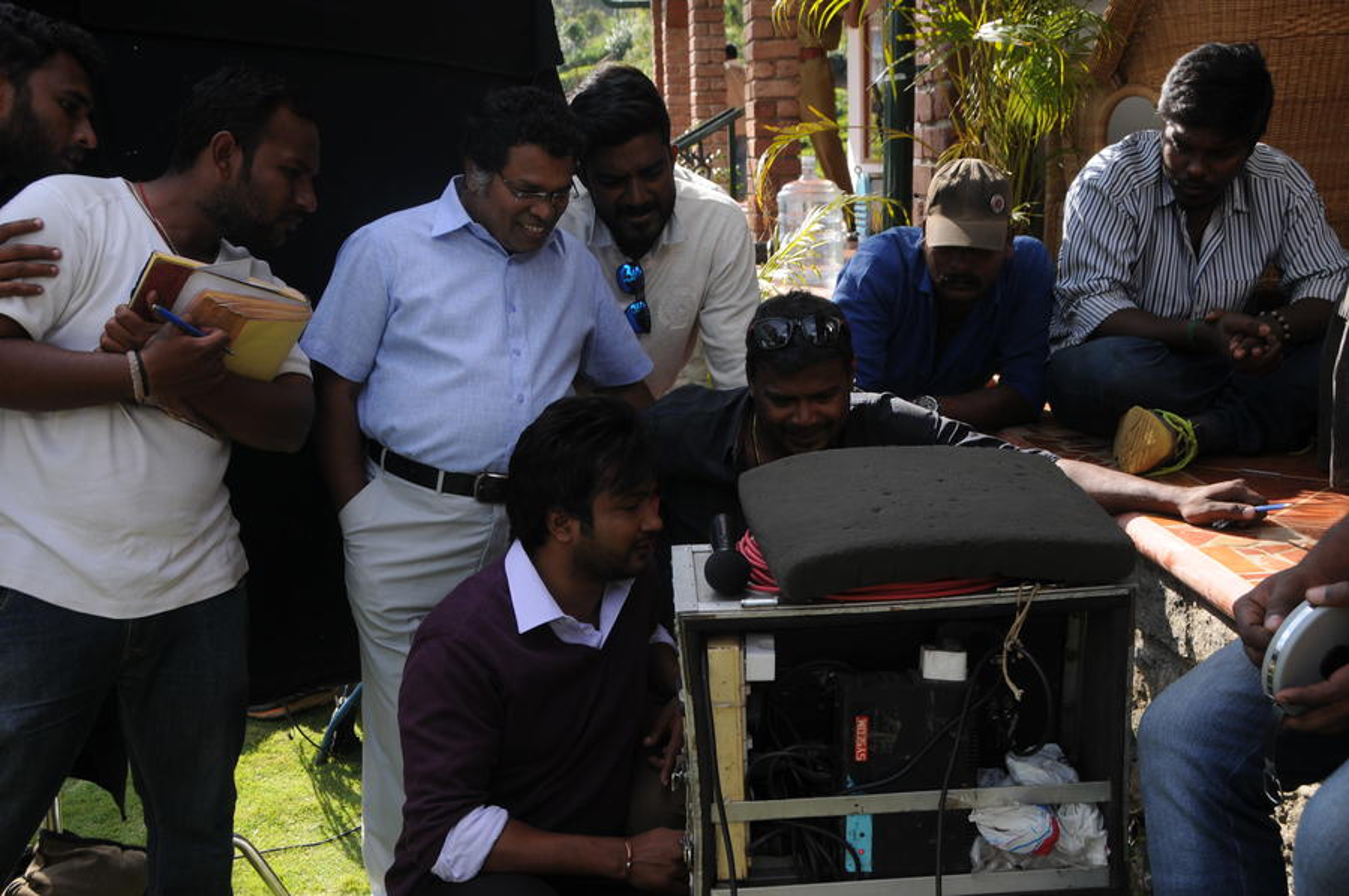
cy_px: 448
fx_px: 1516
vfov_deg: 32.9
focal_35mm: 40
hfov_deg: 48.0
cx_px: 674
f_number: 7.1
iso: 200
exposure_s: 1/160
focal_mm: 27
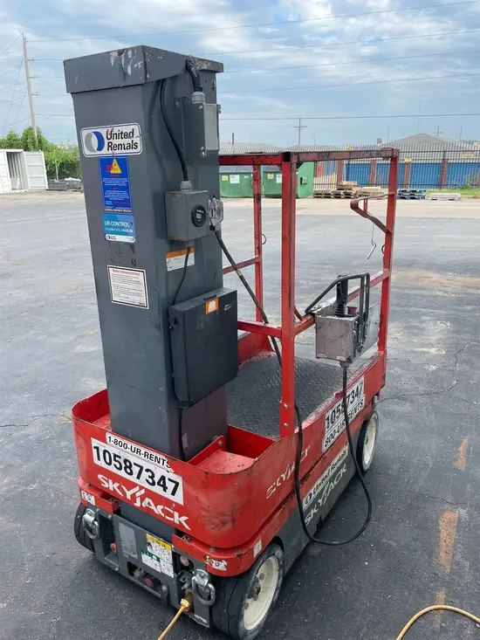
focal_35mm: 26
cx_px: 240
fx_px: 481
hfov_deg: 53.1
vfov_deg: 67.3
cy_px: 320
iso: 50
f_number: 1.6
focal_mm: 4.2
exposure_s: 1/903
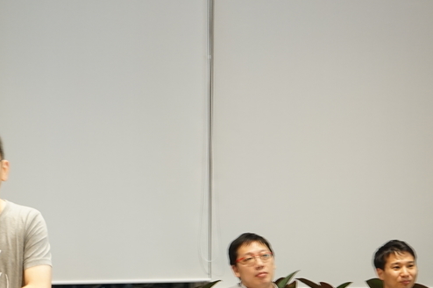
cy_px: 292
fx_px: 1226
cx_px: 74
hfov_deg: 19.8
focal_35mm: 102
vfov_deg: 13.2
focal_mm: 42
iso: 1000
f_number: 8
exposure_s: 1/6
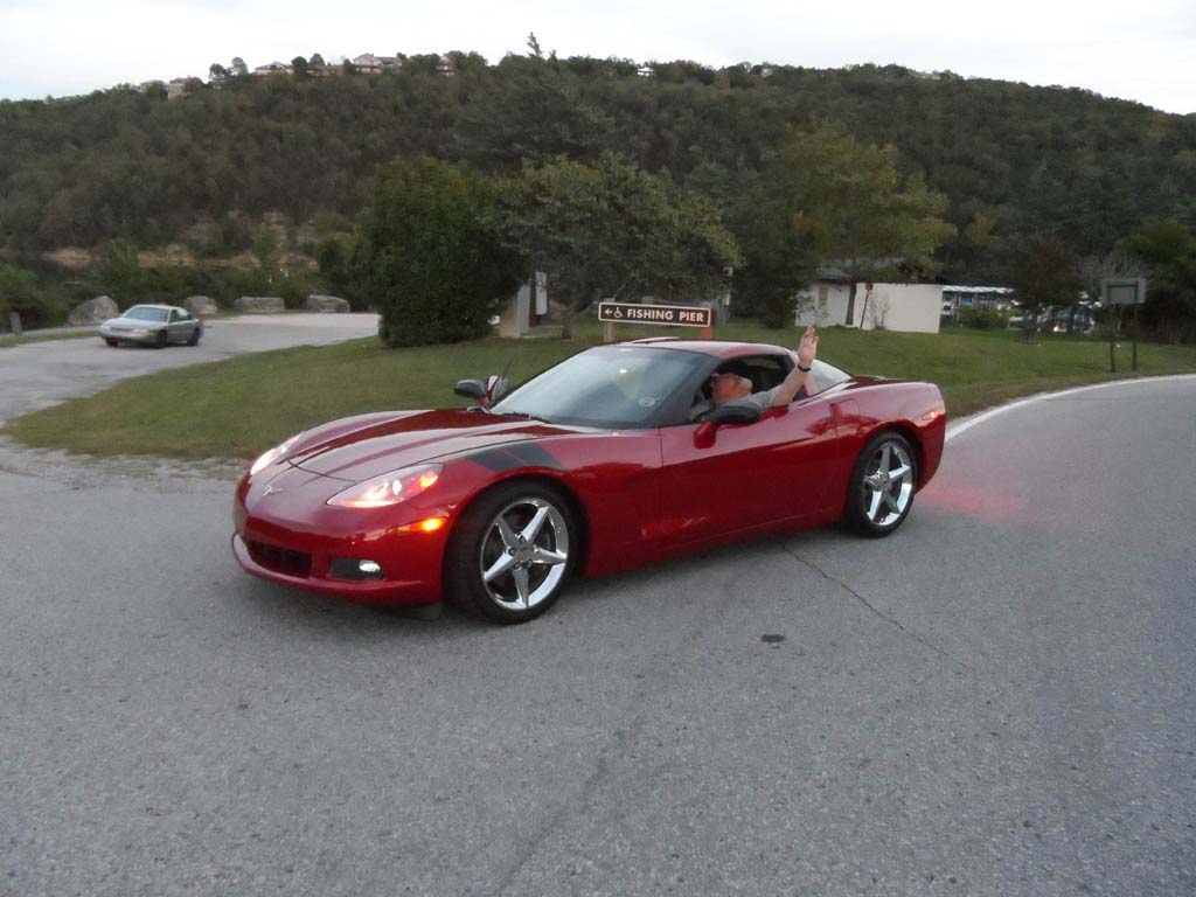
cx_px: 598
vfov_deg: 56.8
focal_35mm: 24
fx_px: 829
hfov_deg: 71.6
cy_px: 448
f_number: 3.2
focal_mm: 4
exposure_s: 1/30
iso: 640
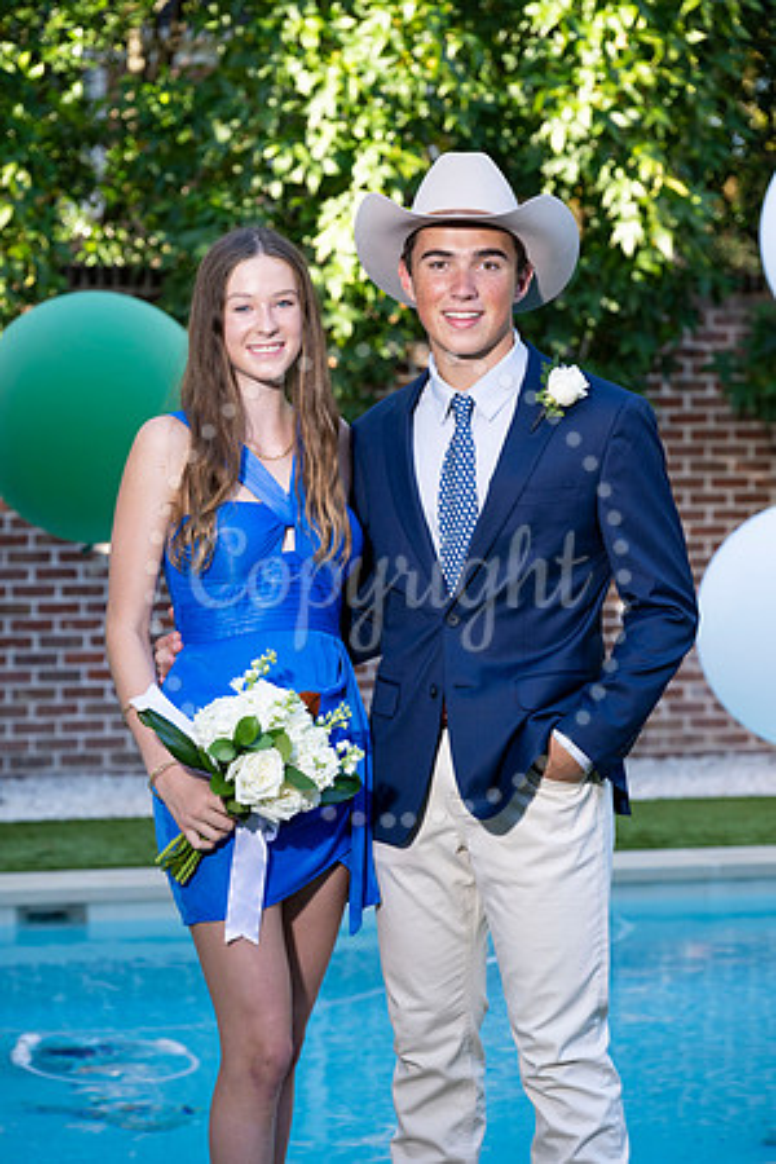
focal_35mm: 96
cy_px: 582
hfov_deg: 14.3
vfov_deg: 21.2
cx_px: 388
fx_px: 3104
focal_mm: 96
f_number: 5
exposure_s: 1/200
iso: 400
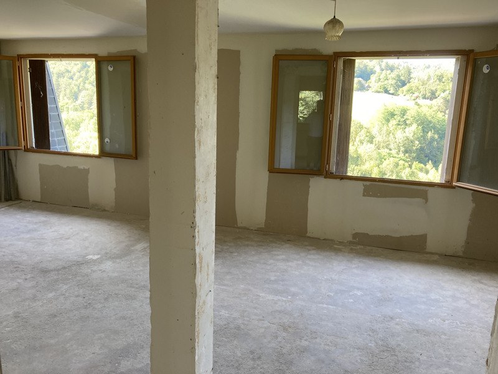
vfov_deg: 49.7
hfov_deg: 63.4
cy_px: 187
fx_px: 403
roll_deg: -1.9
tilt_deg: -9.6
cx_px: 249
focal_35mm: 28
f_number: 1.8
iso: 80
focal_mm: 3.99
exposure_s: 1/72
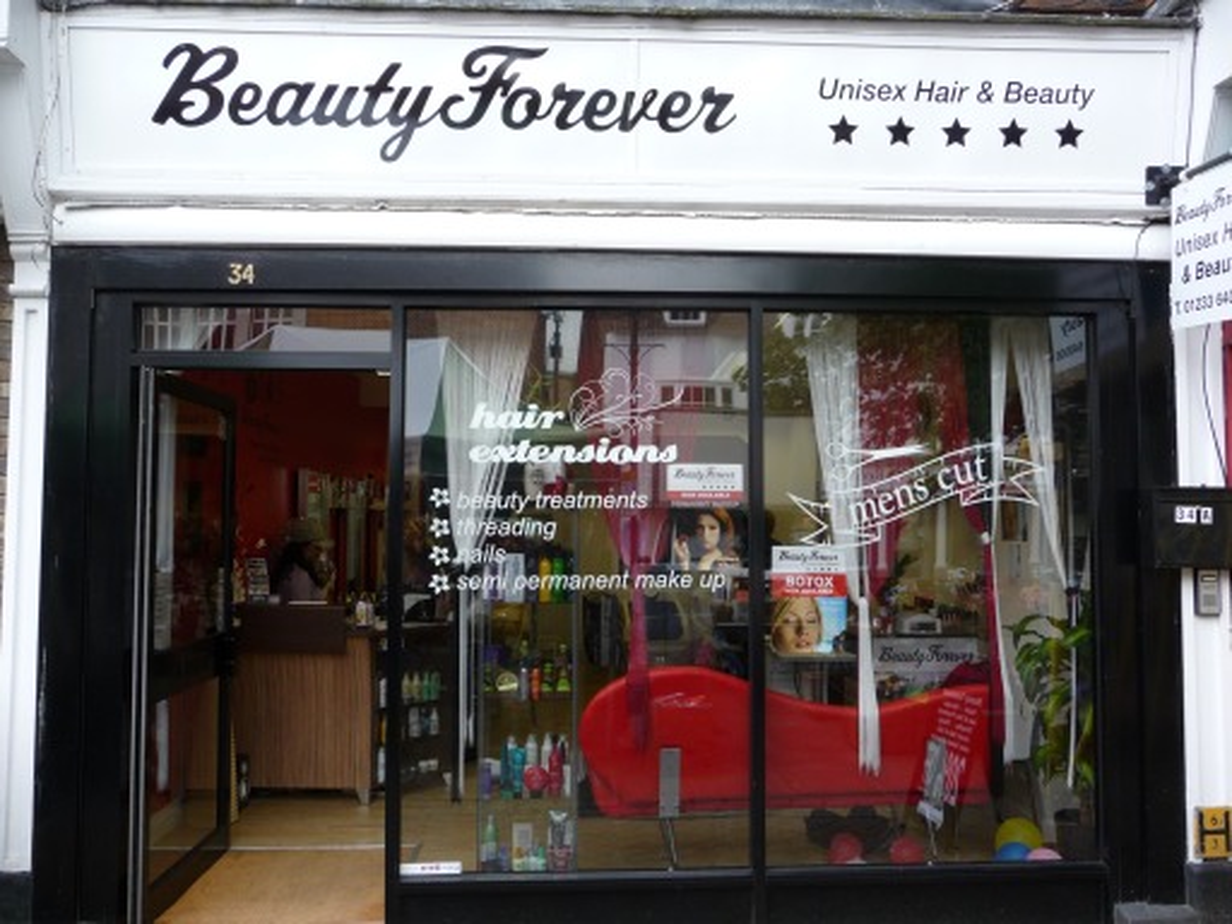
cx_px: 616
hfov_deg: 63.4
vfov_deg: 49.7
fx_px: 997
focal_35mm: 28
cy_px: 462
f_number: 3.3
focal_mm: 4.7
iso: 100
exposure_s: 1/60
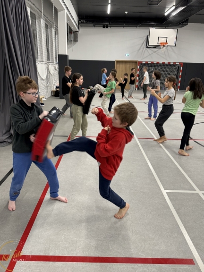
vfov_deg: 69.4
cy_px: 132
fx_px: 196
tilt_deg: -16.7
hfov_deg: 54.9
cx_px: 102
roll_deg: -3.3
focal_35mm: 25
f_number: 1.78
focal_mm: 6.86
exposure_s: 1/100
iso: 200
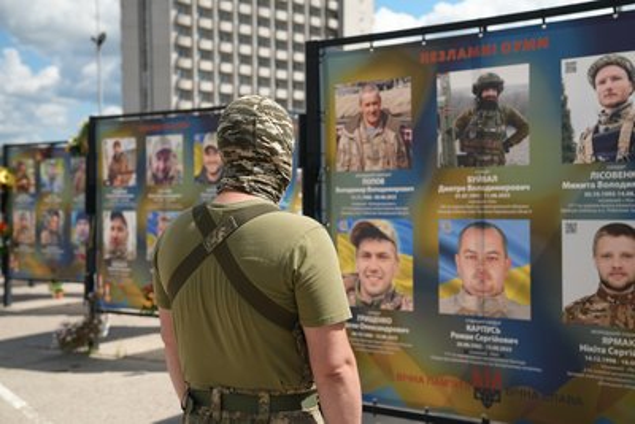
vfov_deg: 28.1
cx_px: 318
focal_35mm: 48
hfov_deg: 41.1
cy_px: 212
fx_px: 847
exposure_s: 1/160
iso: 320
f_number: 4
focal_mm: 48
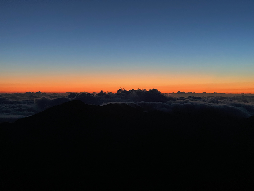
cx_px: 127
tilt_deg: -1.6
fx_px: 382
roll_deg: -0.6
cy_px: 96
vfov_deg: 28.0
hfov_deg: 36.8
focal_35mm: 52
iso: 1250
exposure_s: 1/30
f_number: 2
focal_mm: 6
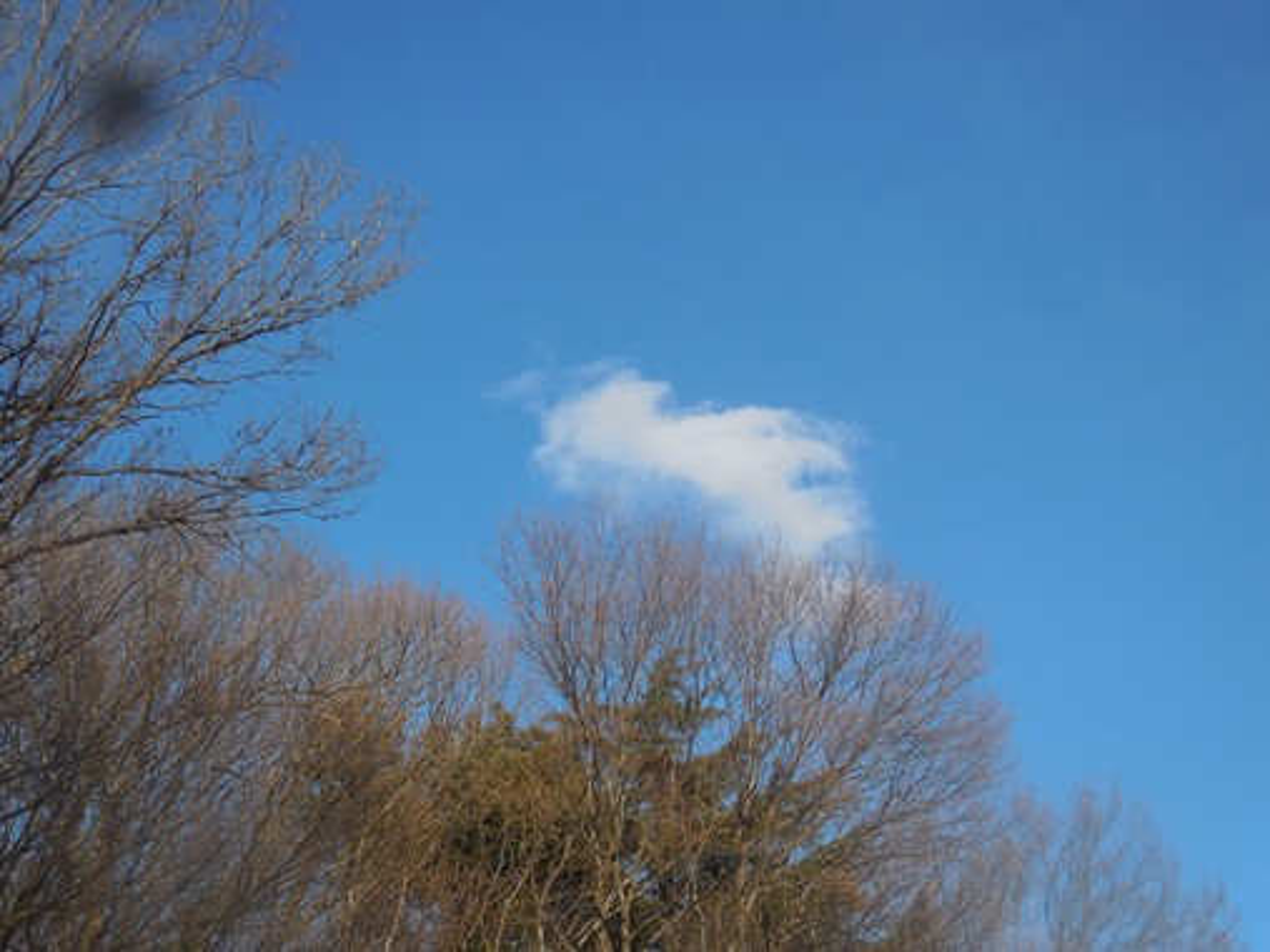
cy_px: 476
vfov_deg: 24.0
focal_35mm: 61
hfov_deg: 31.7
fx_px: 2237
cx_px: 635
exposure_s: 1/640
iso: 125
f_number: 4.5
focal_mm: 11
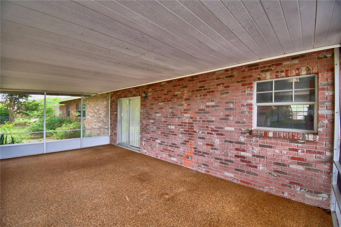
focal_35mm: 15
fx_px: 142
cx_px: 170
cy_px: 114
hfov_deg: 100.4
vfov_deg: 77.3
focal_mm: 10
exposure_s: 1/50
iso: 400
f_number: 4.5
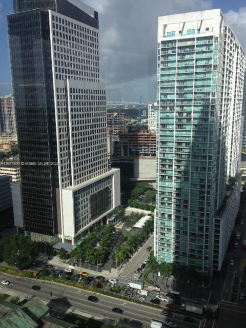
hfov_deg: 42.9
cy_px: 164
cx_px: 123
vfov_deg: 55.4
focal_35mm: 33
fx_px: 313
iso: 50
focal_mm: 4.12
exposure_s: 1/1178
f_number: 2.4
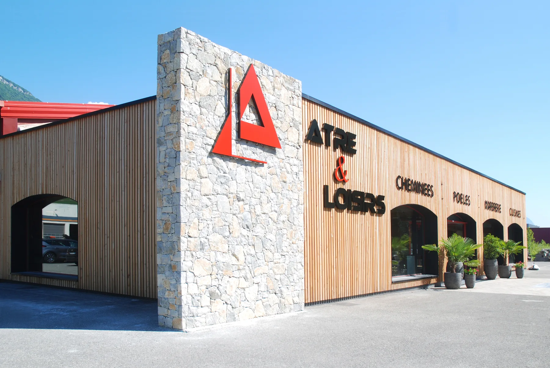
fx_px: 505
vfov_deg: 40.1
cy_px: 184
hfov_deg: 57.2
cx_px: 275
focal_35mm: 33
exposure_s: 1/160
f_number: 6.3
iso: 100
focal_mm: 22
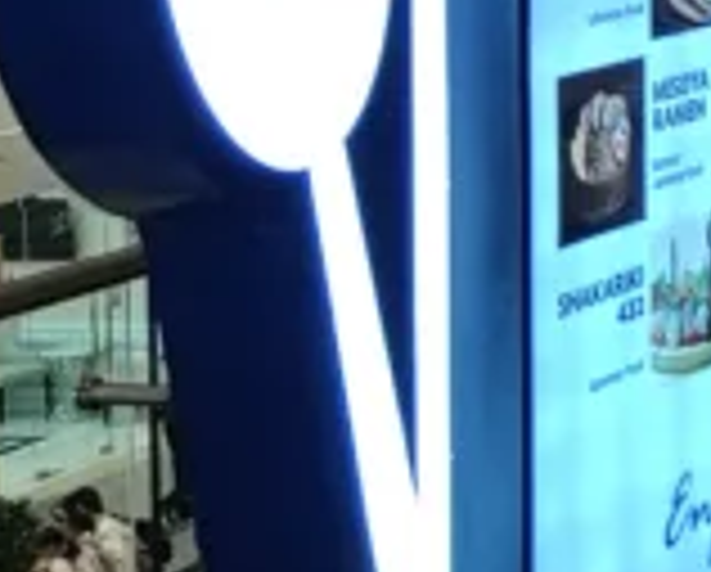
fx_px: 3331
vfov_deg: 9.6
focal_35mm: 158
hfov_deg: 10.0
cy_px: -207
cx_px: 1922
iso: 139
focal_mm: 4.71
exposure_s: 1/100
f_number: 1.8
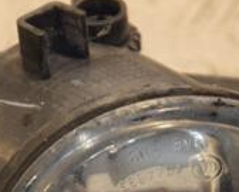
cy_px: 255
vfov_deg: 2.9
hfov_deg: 3.7
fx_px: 3732
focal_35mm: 527
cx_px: 135
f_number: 5.6
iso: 800
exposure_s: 1/160
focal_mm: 105
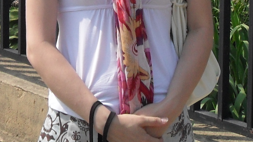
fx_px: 953
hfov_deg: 15.1
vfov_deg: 7.9
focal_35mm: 142
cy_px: -196
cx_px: 112
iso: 100
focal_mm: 6.2
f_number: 8.9
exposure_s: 1/125
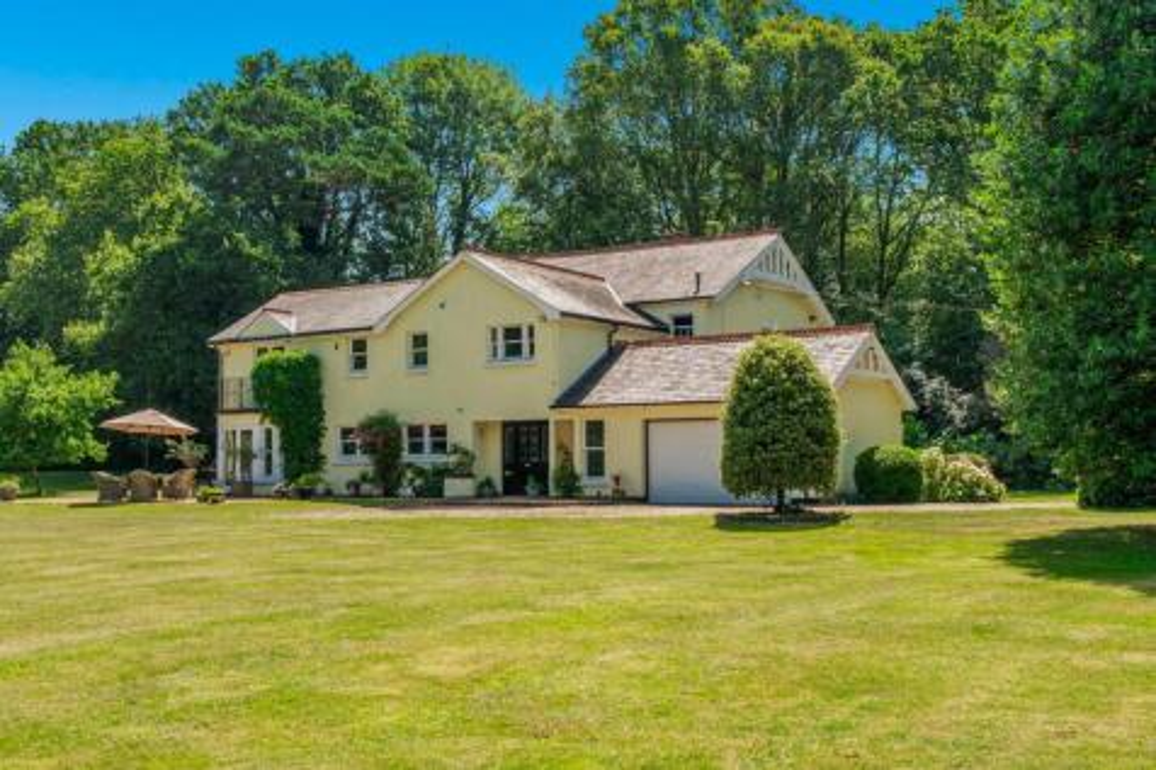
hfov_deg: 53.1
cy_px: 385
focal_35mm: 36
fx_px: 1156
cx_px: 578
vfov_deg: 36.8
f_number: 8
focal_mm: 24
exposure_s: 1/320
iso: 400
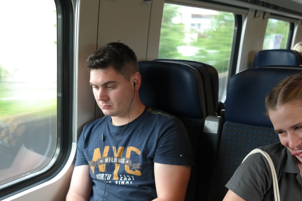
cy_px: 137
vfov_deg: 31.6
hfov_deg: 46.0
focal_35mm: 42
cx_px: 190
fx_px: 352
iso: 200
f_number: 3.5
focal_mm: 18
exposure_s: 1/40
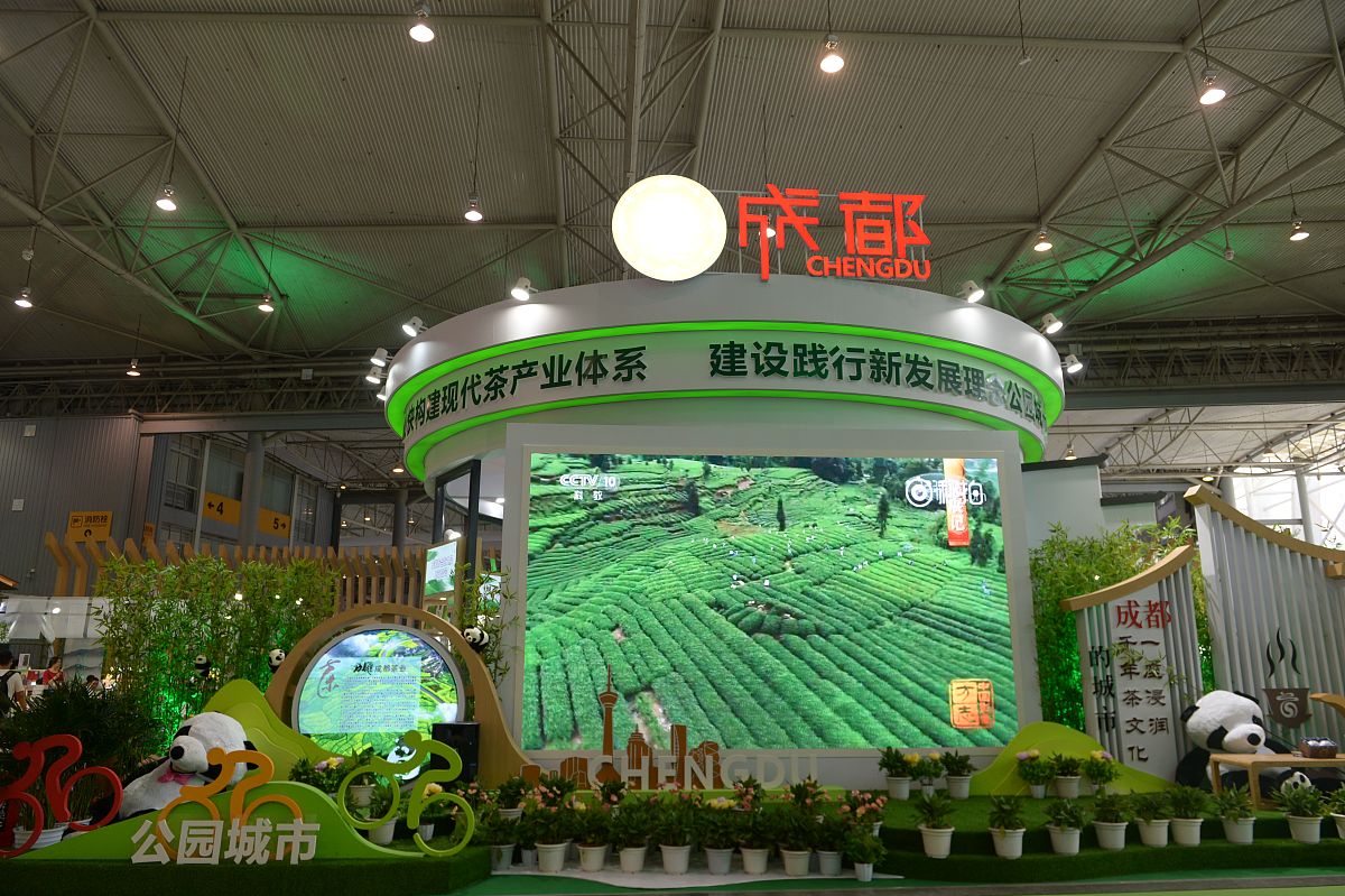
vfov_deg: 53.1
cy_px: 448
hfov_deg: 73.8
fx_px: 896
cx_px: 672
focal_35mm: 24
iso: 560
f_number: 5.6
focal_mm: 24
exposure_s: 1/125
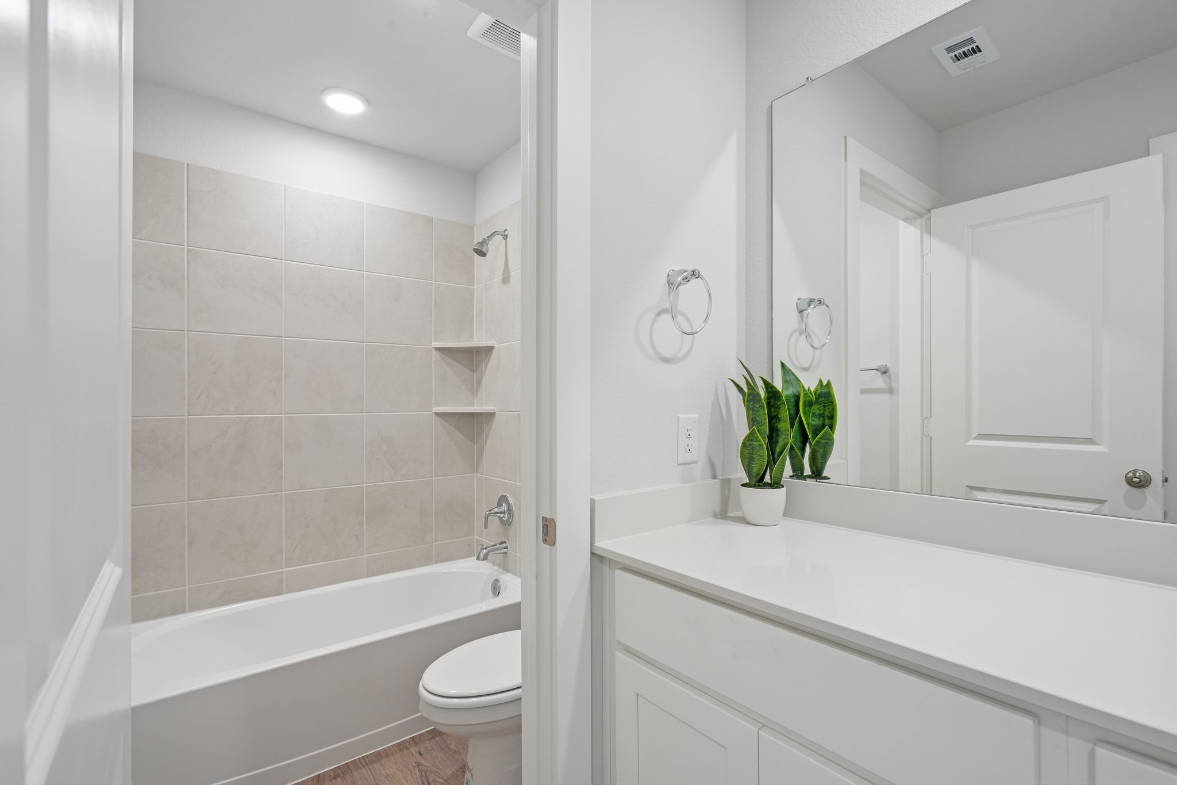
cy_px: 392
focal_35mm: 16
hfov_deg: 96.7
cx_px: 588
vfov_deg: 73.7
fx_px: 523
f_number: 8
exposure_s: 1/15
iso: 400
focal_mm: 16
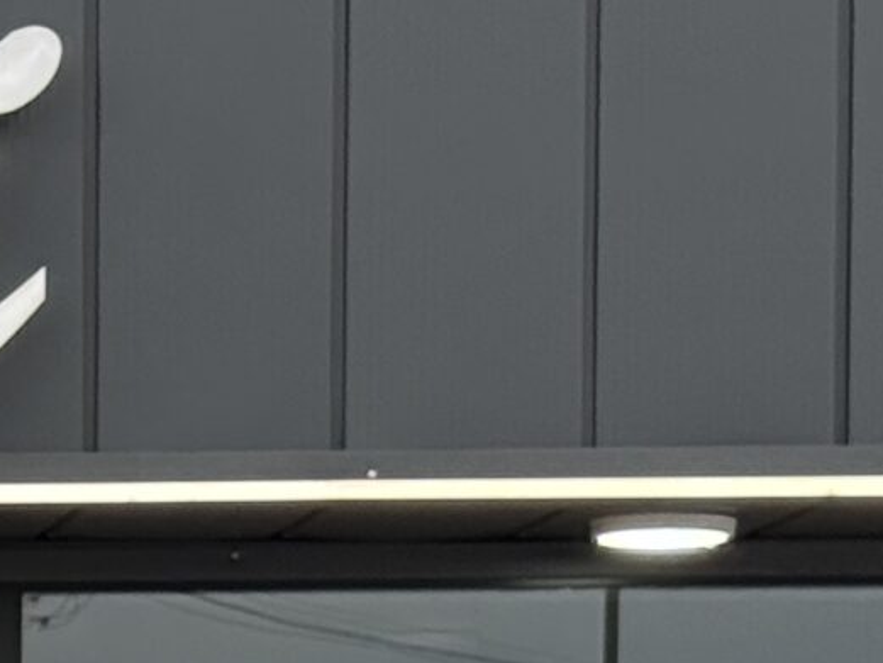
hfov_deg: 7.8
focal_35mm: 236
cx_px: -1166
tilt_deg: -0.9
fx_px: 6021
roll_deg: +0.1
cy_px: 1302
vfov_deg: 6.1
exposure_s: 1/242
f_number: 1.78
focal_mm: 6.76
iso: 100
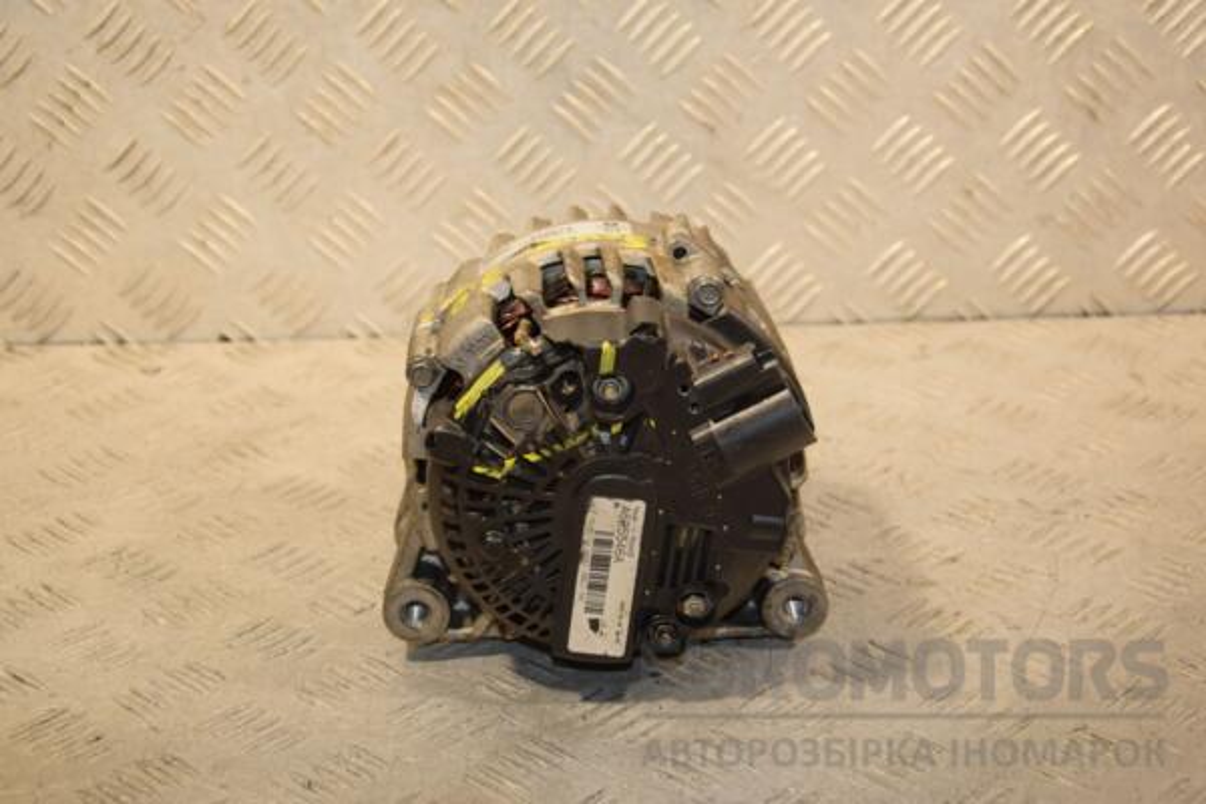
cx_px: 603
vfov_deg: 21.6
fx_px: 2110
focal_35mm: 63
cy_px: 402
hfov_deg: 31.9
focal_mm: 42
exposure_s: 1/200
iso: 800
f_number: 5.6
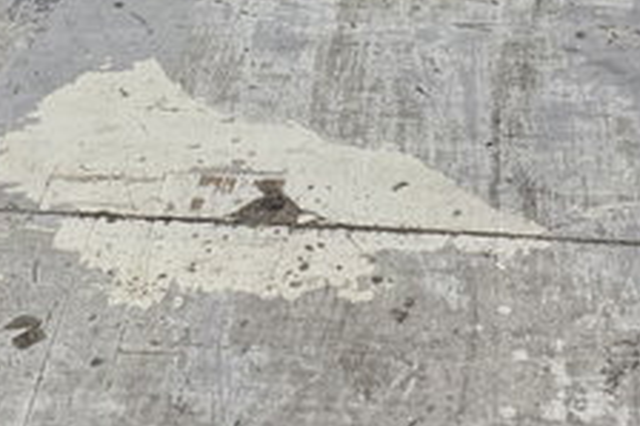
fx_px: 1457
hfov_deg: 24.7
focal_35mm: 82
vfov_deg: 14.7
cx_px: 374
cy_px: -317
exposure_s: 1/120
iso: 250
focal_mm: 6.3
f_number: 1.7
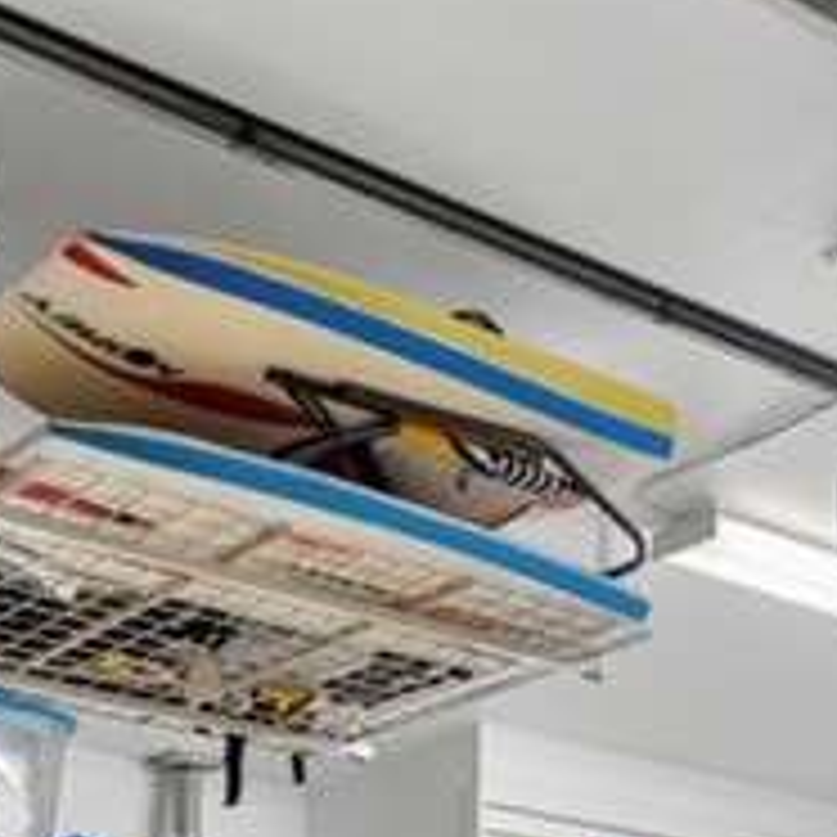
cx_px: 796
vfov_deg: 19.3
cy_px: 1357
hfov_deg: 22.3
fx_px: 2052
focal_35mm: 75
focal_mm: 16
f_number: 9
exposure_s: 1/1.67
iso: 400
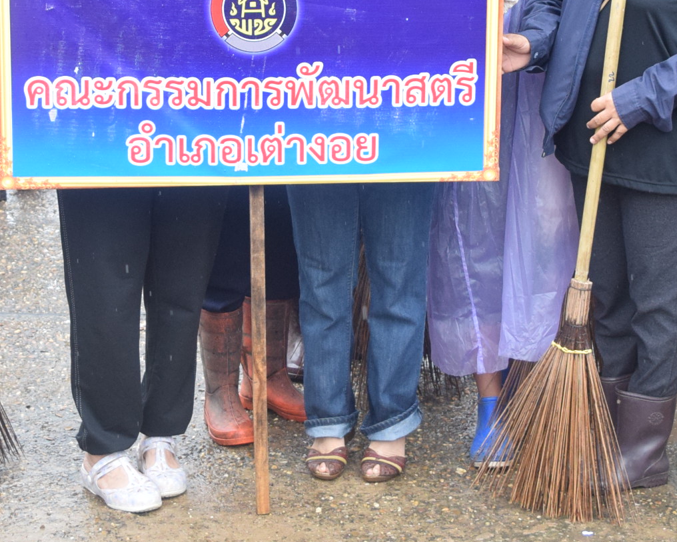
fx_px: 1663
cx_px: 346
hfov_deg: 23.0
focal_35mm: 83
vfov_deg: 18.2
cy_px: 55
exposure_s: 1/640
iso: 800
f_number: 3.8
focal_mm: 20
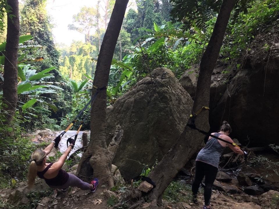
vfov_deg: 48.2
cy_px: 104
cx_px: 140
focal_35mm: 29
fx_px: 234
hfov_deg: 61.7
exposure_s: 1/50
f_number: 2.2
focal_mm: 4.15
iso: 40
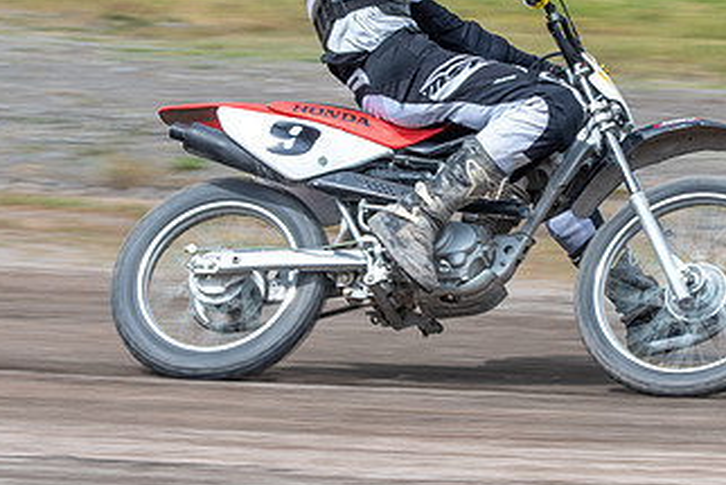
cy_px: 149
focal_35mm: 500
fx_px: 10087
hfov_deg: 4.1
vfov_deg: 2.8
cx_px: 476
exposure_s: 1/250
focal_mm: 180
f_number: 8
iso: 160
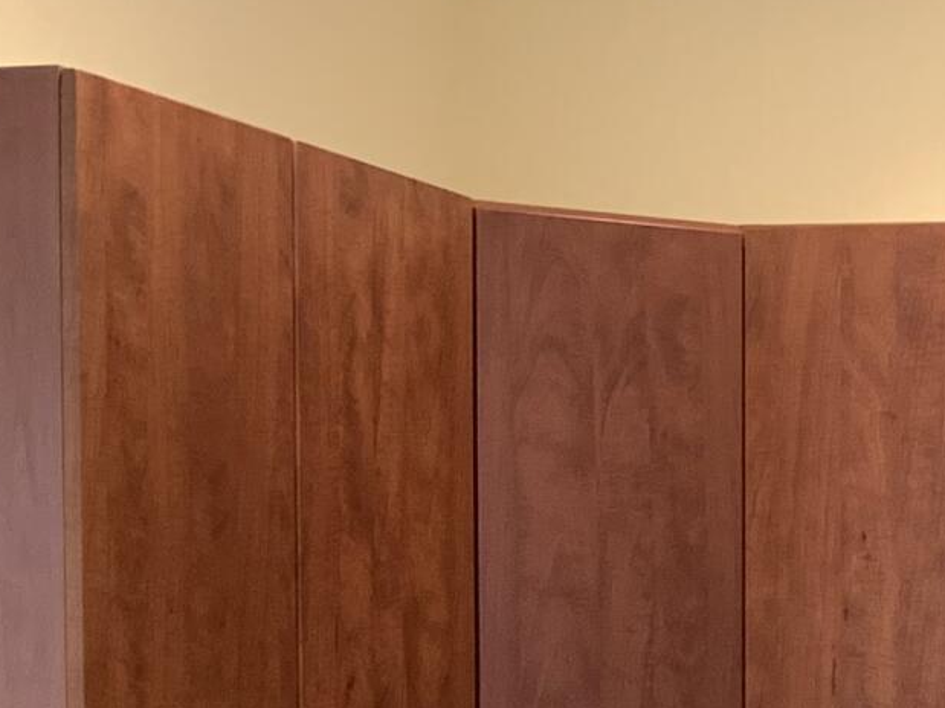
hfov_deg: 15.1
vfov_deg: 11.2
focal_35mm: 126
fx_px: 3439
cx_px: 1143
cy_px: 1161
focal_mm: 4.25
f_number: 1.8
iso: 200
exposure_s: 1/60
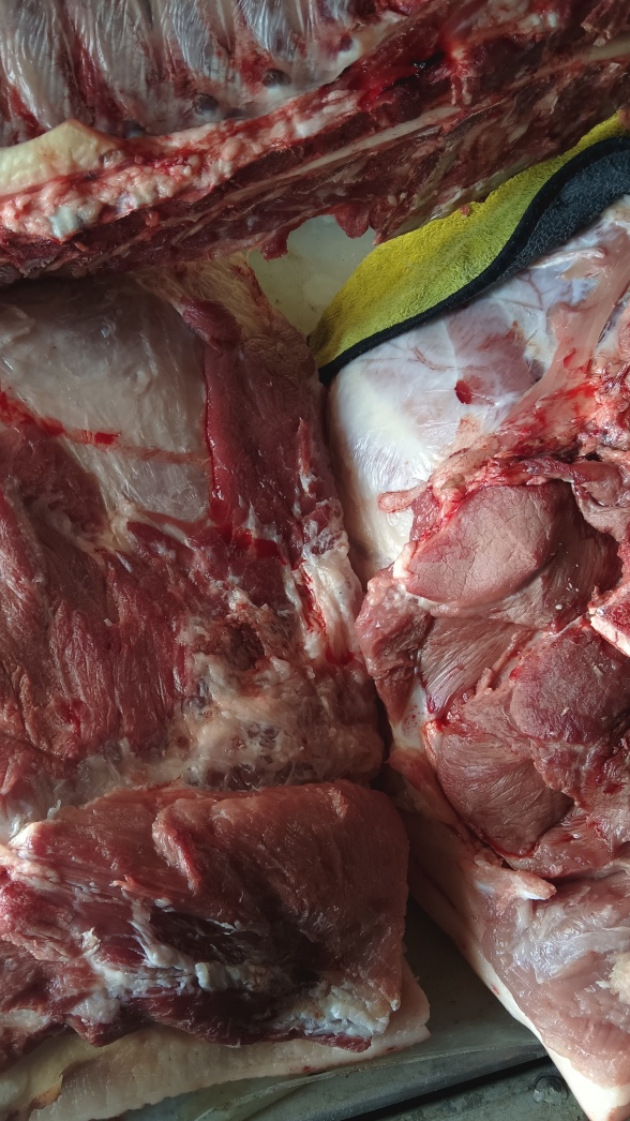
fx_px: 891
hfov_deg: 38.6
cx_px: 229
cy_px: 569
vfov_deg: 64.3
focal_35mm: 30
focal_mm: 3.66
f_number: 2.2
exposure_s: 1/33.3
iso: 288
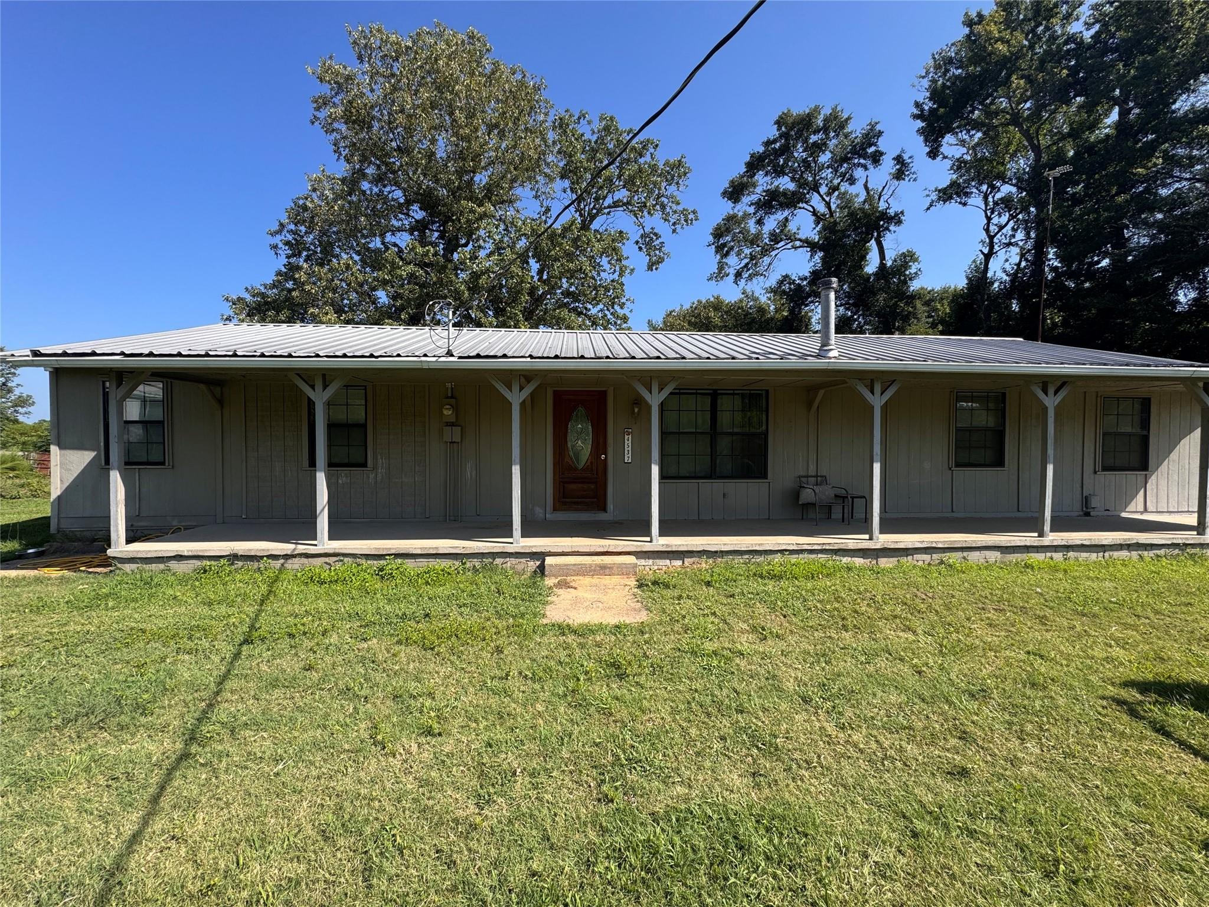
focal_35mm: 14
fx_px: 489
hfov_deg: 102.1
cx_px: 604
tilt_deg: -2.4
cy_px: 454
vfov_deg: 85.7
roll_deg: -0.2
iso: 40
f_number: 2.2
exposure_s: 1/968
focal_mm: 2.22
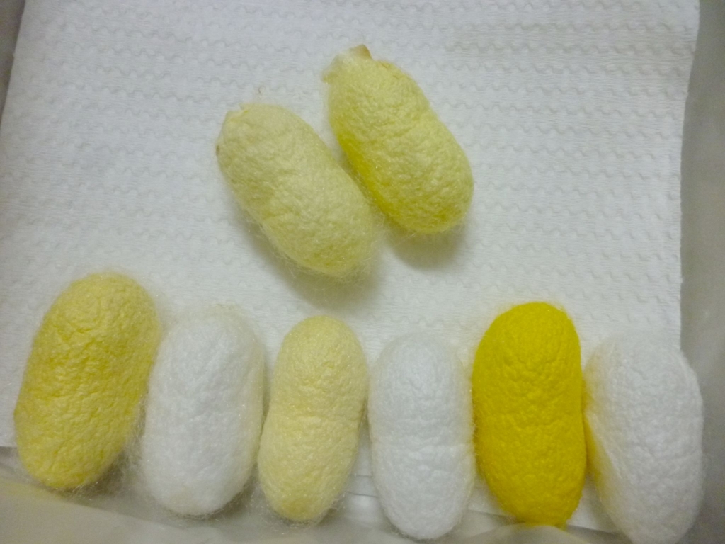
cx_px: 362
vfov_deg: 49.7
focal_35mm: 28
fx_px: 586
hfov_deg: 63.4
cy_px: 272
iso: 400
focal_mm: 5
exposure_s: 1/50
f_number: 3.1
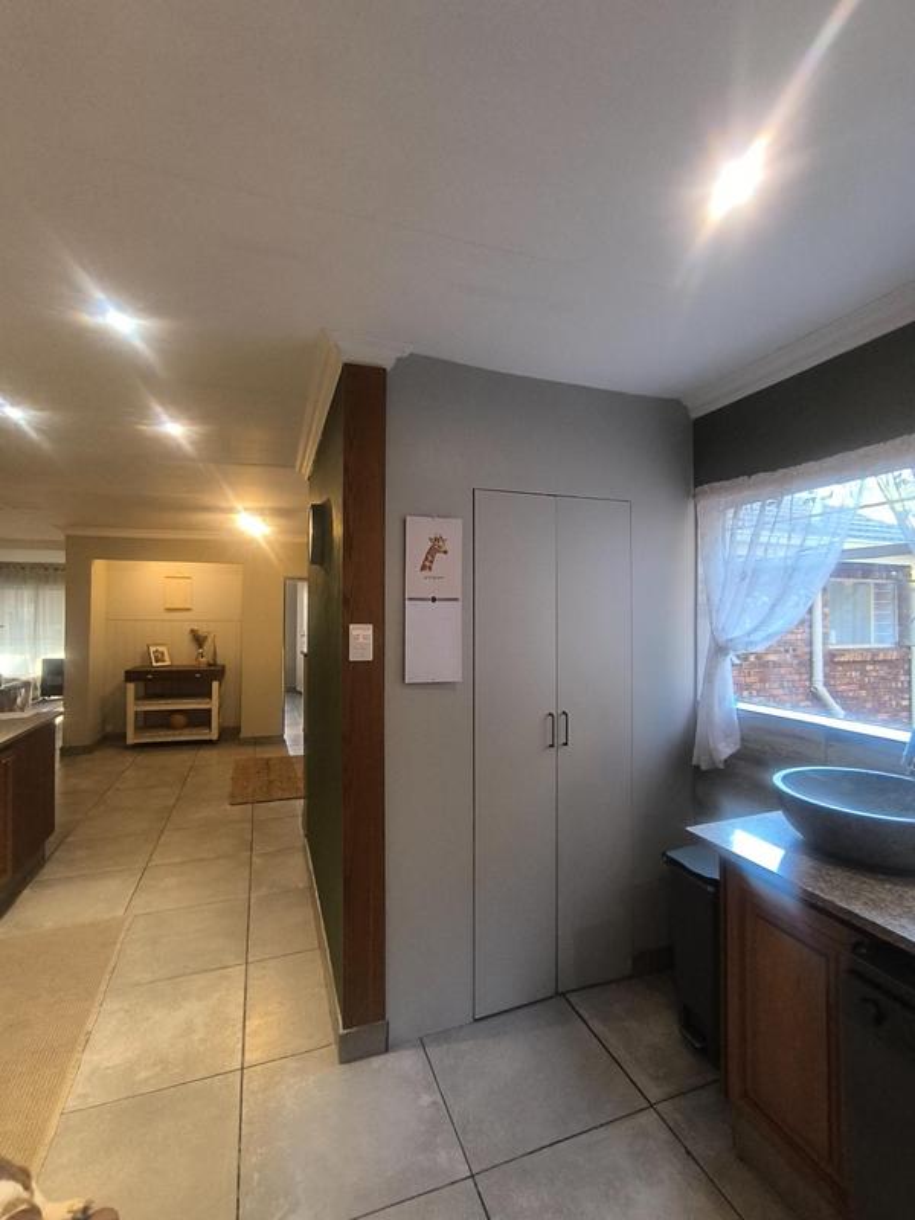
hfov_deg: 78.1
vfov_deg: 94.5
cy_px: 610
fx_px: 564
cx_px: 458
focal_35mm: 16
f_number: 2.2
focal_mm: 1.65
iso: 250
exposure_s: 1/50
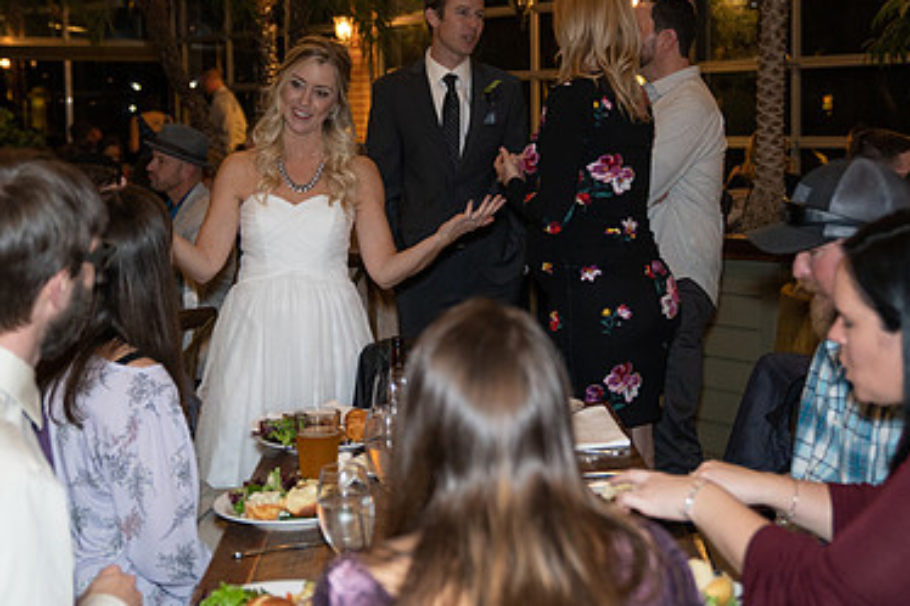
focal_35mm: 59
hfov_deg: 33.9
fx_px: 1491
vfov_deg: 22.9
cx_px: 450
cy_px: 245
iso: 2000
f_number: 2.8
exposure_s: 1/125
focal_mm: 38
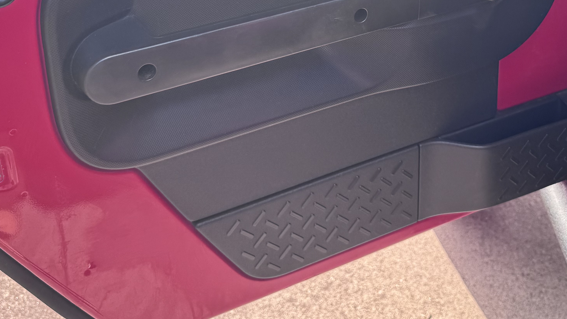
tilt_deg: -26.1
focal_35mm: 51
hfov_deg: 40.3
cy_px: -65
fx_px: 767
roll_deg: +1.0
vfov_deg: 21.8
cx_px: 356
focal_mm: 6.76
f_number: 1.78
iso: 80
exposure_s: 1/209
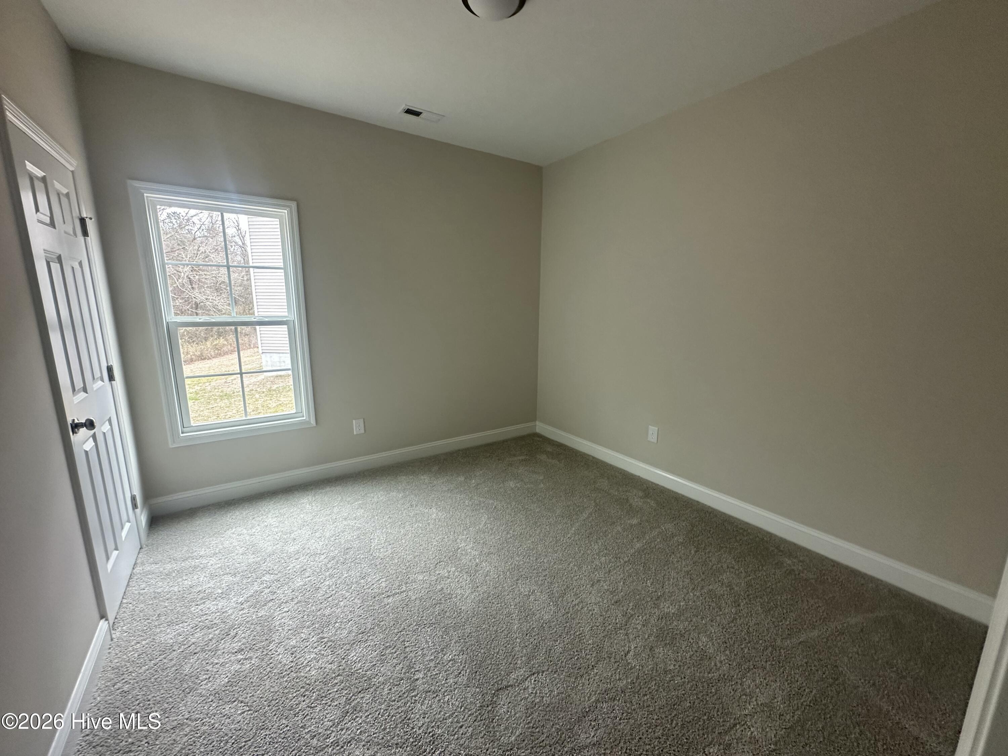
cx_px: 504
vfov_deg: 85.7
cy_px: 378
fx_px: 408
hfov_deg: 102.1
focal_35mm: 14
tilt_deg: -10.2
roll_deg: -0.6
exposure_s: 1/120
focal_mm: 2.22
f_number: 2.2
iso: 200
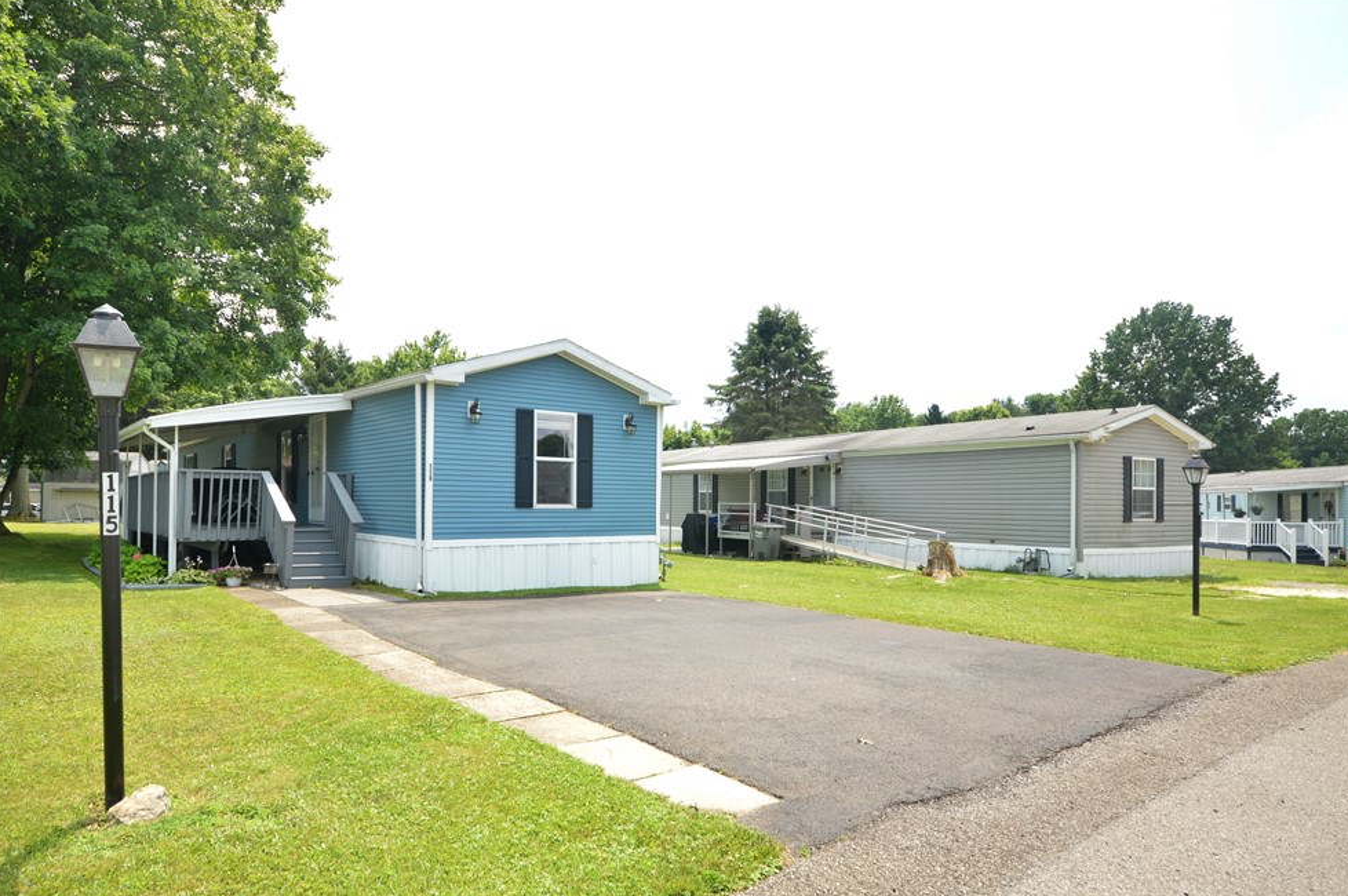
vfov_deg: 61.7
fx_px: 748
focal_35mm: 20
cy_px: 491
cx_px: 614
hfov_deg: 83.8
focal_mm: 12
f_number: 8
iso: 100
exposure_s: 1/200
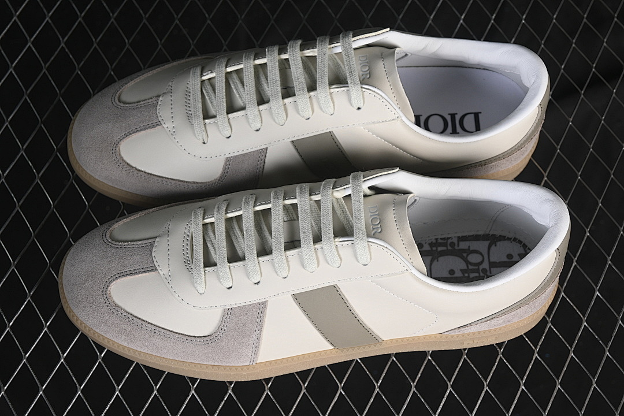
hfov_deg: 27.0
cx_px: 312
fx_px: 1300
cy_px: 208
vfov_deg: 18.2
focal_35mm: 75
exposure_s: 1/80
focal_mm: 50
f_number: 7.1
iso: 160
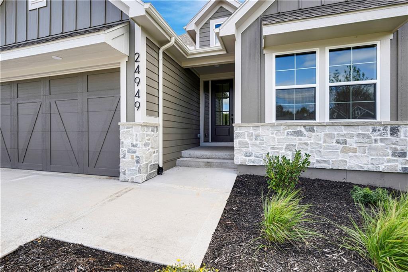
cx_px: 204
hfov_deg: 95.0
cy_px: 136
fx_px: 187
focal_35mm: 16
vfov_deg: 72.0
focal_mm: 16.5
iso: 100
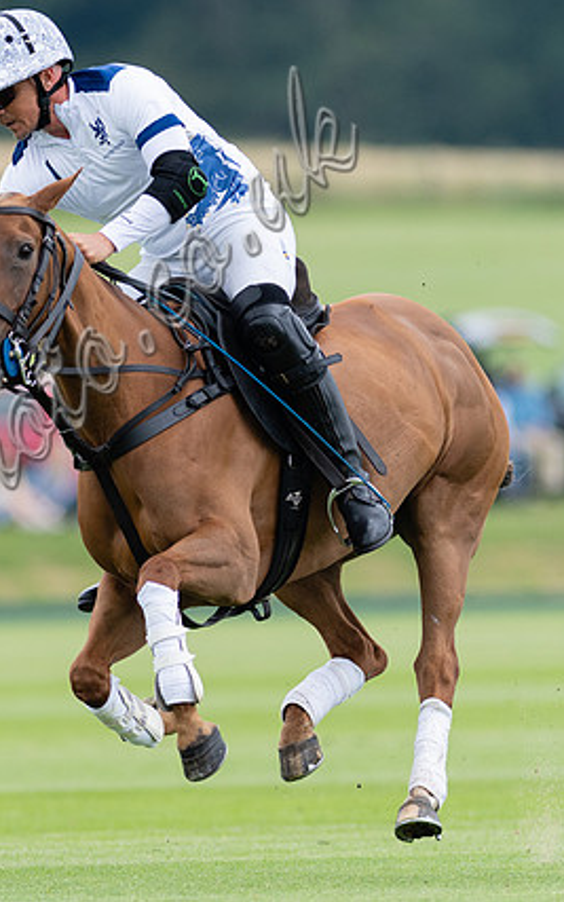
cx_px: 33
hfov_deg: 1.9
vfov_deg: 3.0
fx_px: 16988
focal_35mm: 691
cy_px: 451
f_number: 2.8
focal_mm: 300
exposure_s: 1/4000
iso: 400
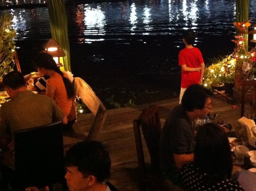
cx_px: 170
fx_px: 414
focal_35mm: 56
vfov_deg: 25.9
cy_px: 61
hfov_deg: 34.1
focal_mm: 3.85
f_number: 2.8
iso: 1000
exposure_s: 1/15
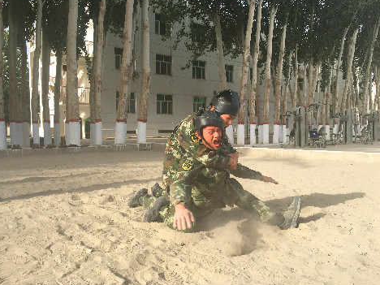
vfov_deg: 45.4
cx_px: 187
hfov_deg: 58.3
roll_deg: +1.2
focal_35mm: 31
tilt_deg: -2.3
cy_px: 141
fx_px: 340
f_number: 2.2
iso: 25
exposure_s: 1/561
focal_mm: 4.15
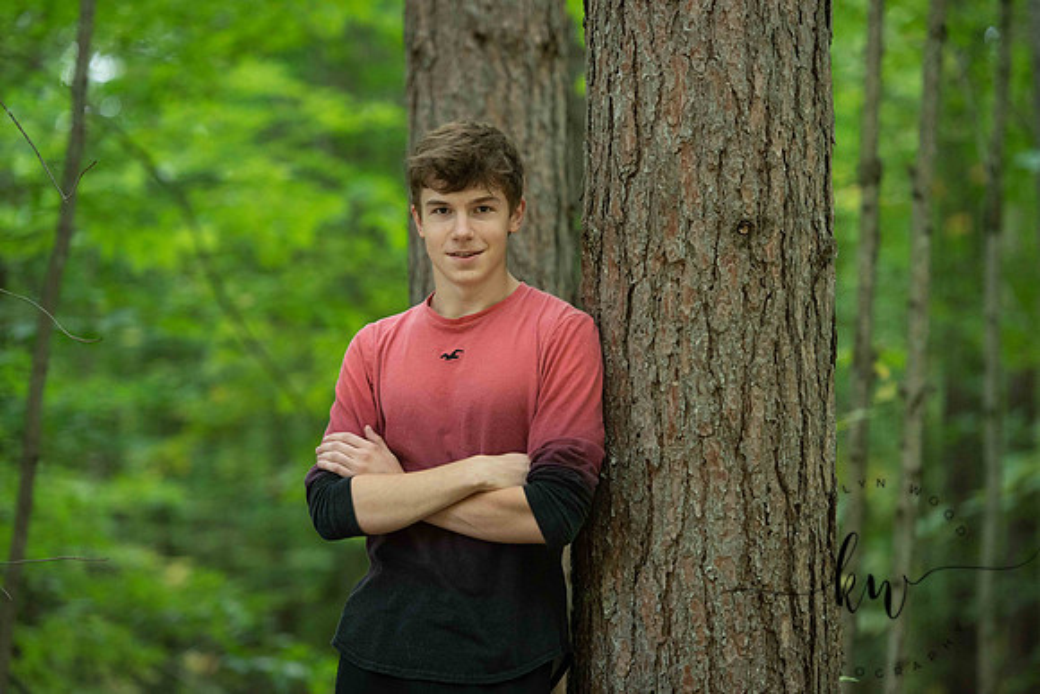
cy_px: 347
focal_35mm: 135
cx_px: 520
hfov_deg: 15.2
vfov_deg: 10.2
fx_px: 3901
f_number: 2.8
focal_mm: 135
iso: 800
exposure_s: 1/200
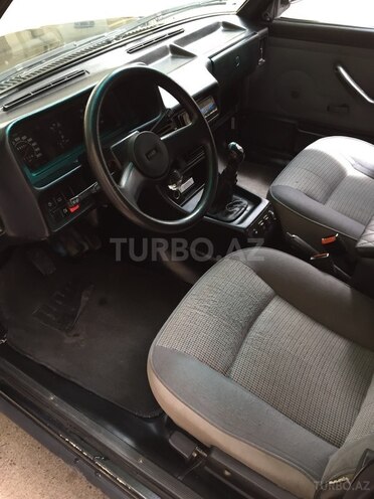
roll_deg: +2.5
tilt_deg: -41.5
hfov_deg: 48.2
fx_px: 418
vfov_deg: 61.7
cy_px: 250
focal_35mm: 29
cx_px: 187
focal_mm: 4.15
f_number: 2.2
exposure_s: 1/33
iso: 100
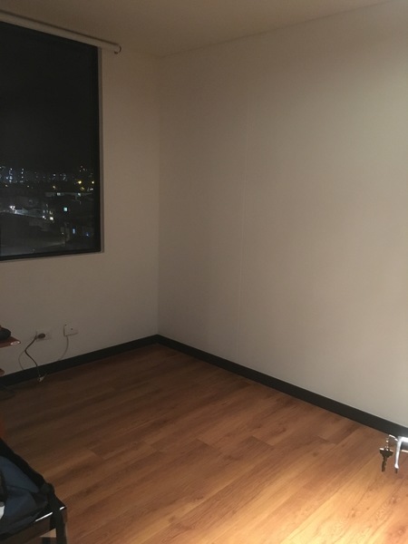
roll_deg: -1.8
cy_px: 272
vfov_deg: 61.7
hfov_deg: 48.2
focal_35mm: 29
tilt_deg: -10.5
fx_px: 456
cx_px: 204
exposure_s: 1/15
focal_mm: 4.15
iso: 500
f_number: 2.2
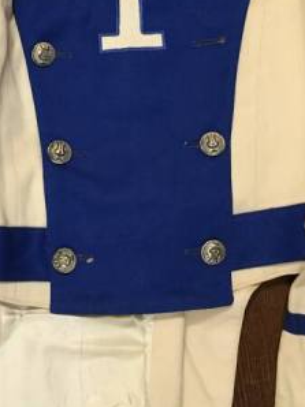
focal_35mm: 65
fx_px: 765
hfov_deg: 22.4
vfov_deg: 29.7
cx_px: 78
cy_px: 156
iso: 250
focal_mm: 4.15
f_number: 2.2
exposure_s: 1/30
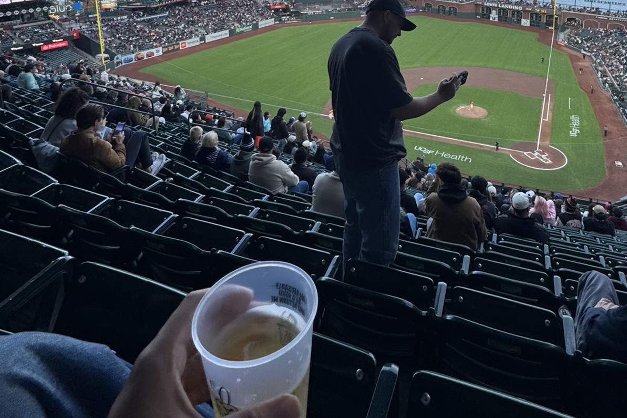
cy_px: 5
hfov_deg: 71.0
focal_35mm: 25
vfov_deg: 44.1
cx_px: 366
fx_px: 435
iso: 40
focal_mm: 2.22
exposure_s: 1/388
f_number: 2.2
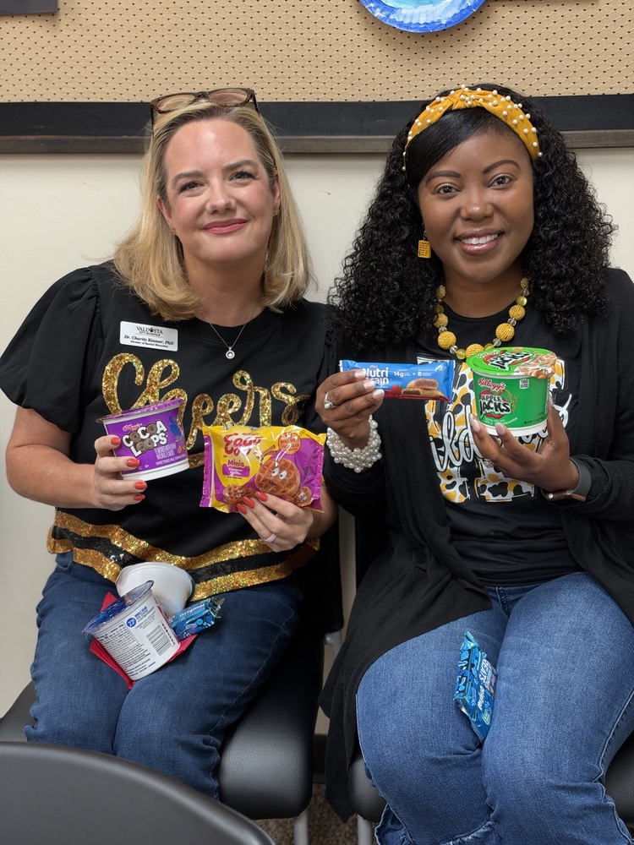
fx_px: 1172
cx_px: 317
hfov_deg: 30.3
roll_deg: +0.9
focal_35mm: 48
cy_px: 422
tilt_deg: -20.5
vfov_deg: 39.7
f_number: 1.48
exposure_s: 1/40
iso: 160
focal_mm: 6.93
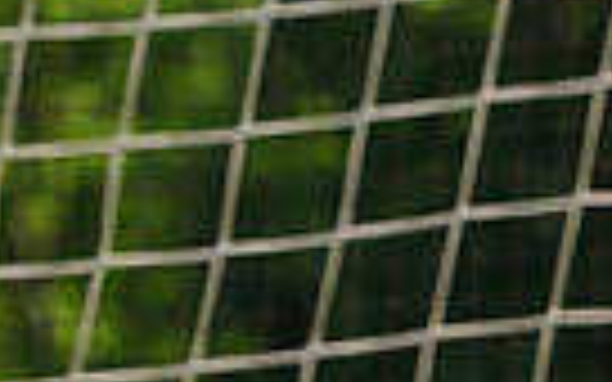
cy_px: 800
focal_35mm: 1289
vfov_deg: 1.0
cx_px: 927
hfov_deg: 1.6
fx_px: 21499
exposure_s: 1/250
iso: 200
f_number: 11
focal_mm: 297
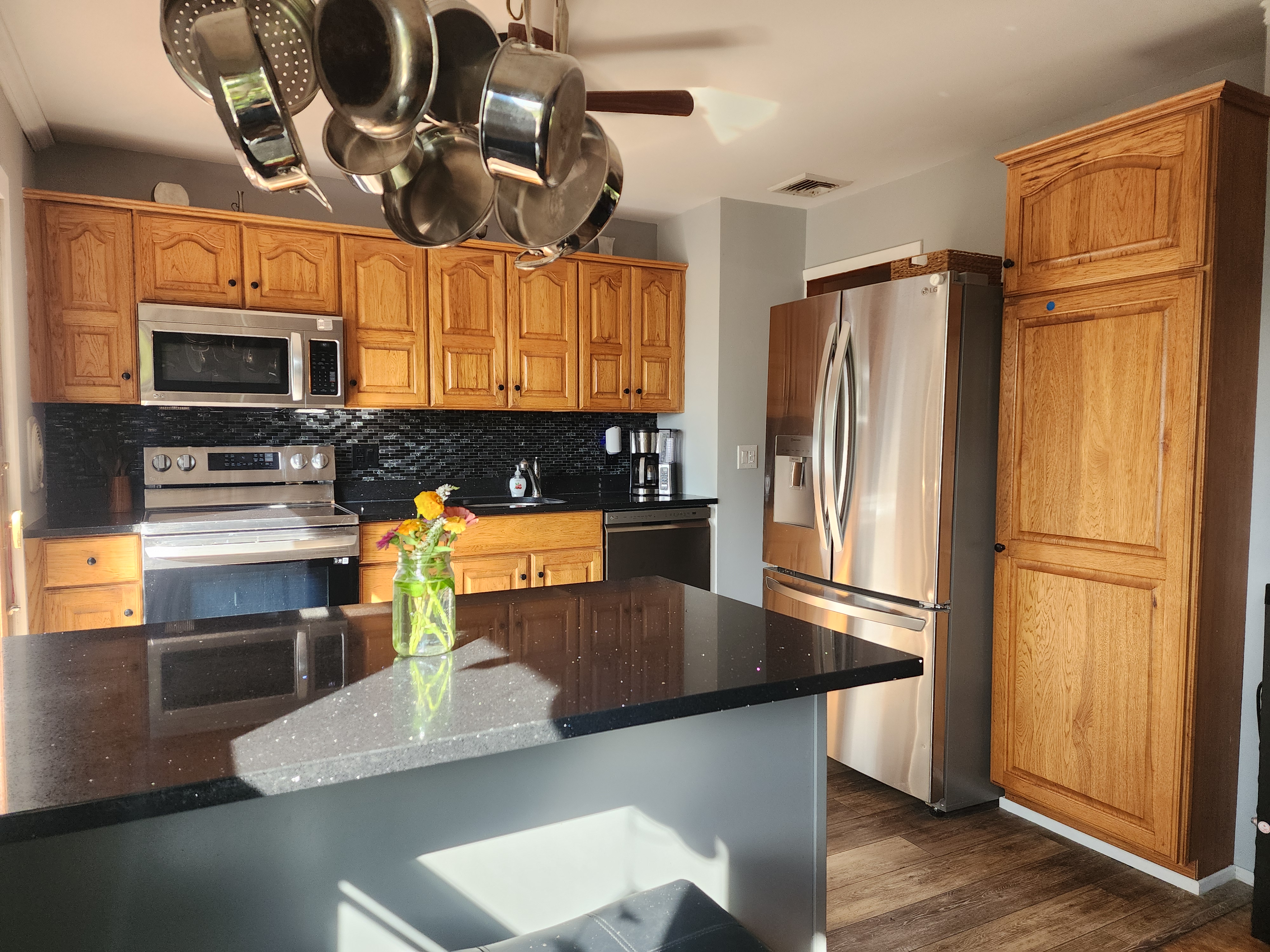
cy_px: 476
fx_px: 844
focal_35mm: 23
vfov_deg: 58.9
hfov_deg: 73.9
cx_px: 635
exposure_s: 1/180
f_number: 1.8
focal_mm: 6.4
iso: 200
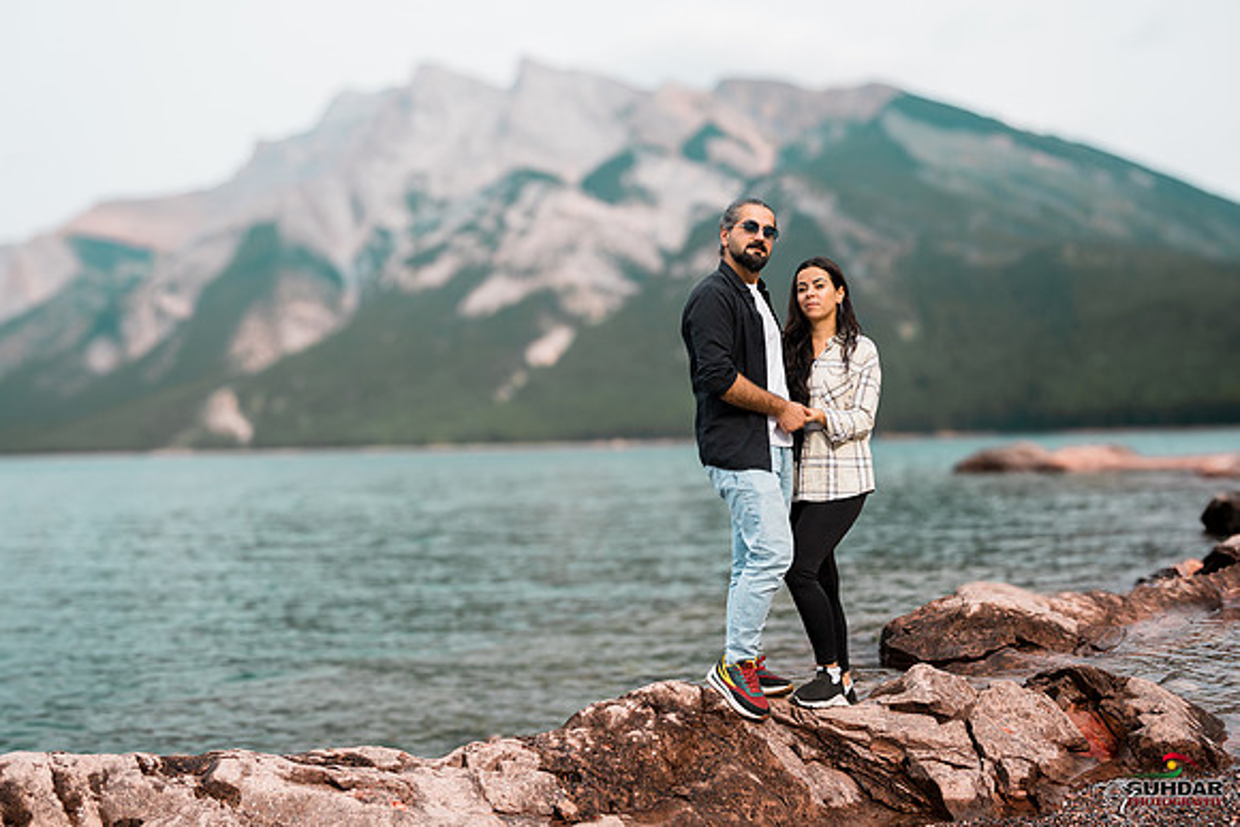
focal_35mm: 35
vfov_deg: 37.9
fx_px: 1206
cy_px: 414
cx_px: 620
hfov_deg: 54.4
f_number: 2.8
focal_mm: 35
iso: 200
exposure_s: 1/2500
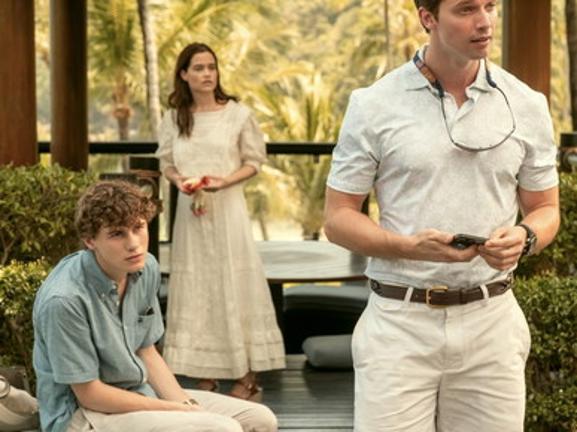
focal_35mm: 103
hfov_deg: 19.1
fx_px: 1716
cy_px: 194
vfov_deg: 14.4
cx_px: 315
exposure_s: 1/500
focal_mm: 55
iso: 320
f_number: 5
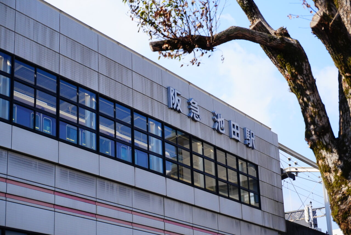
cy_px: 118
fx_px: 732
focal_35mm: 75
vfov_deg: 18.2
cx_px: 176
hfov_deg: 27.0
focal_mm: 50
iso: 400
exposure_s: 1/1250
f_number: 5.6
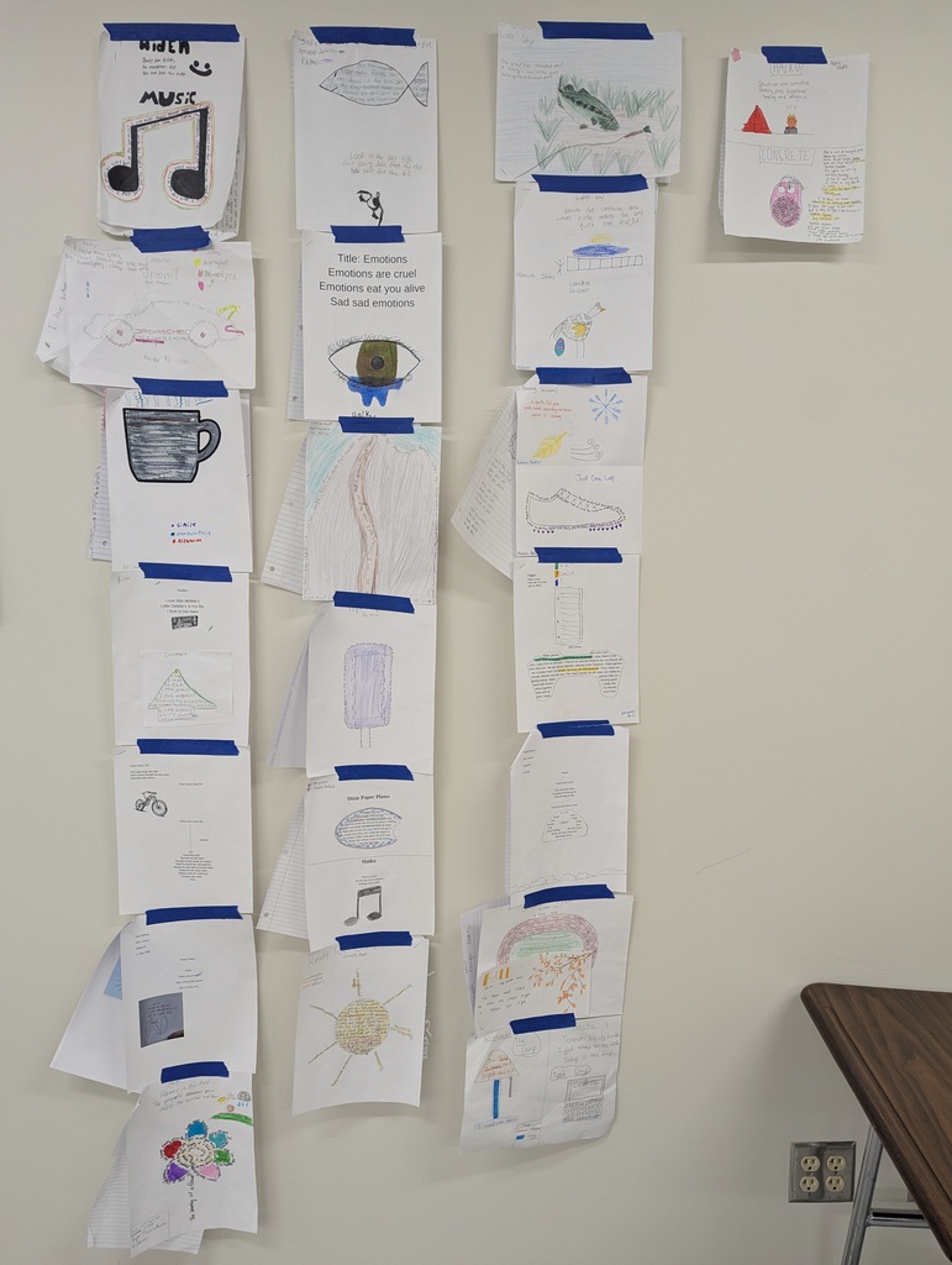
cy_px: 632
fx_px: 878
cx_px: 476
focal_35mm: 24
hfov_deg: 56.9
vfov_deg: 71.5
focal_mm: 6.81
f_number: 1.85
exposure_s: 1/60.2
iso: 79
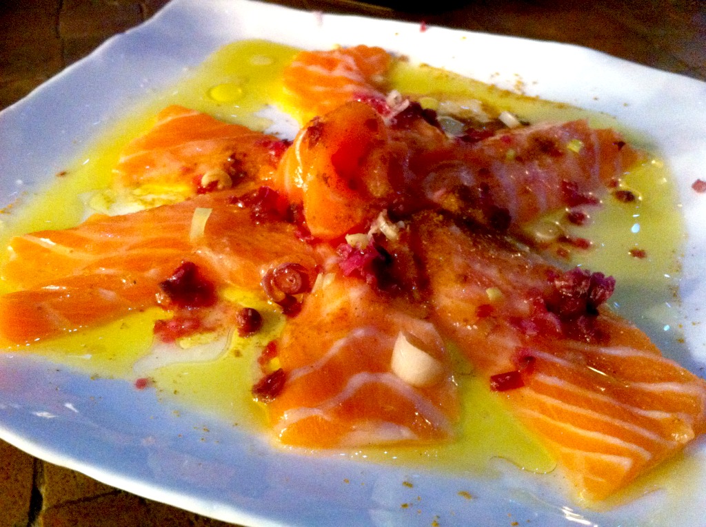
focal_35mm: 35
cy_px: 264
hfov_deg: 52.7
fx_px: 713
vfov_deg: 40.6
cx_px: 353
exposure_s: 1/15
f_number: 2.8
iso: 800
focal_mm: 3.85
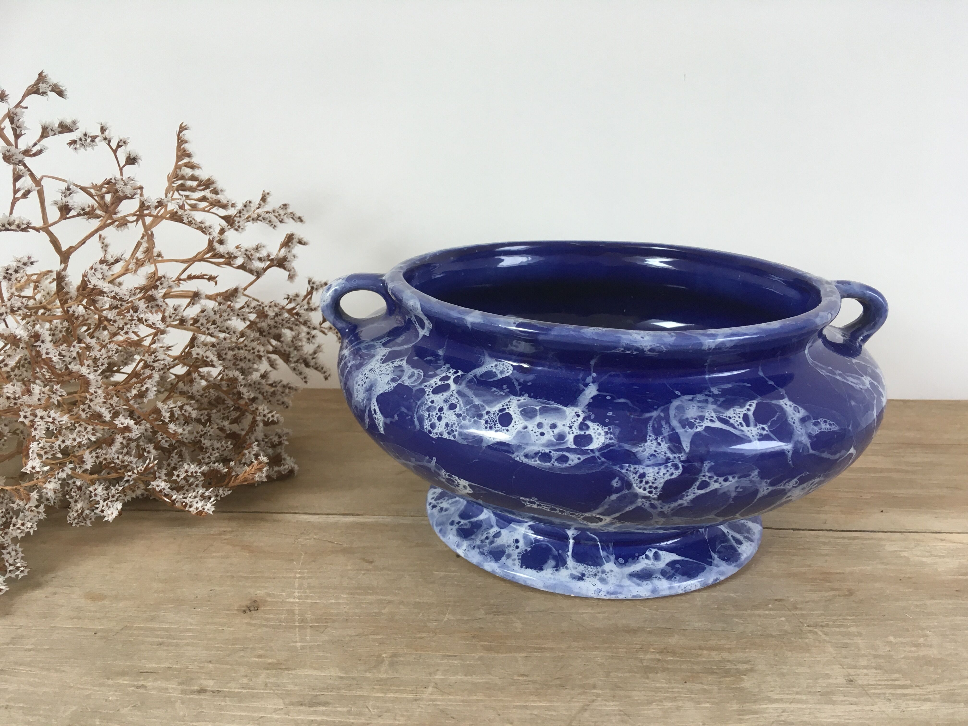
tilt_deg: -15.0
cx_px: 484
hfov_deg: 61.7
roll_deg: -0.6
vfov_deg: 48.2
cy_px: 363
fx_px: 811
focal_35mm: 29
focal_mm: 4.15
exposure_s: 1/33
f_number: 2.2
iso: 32
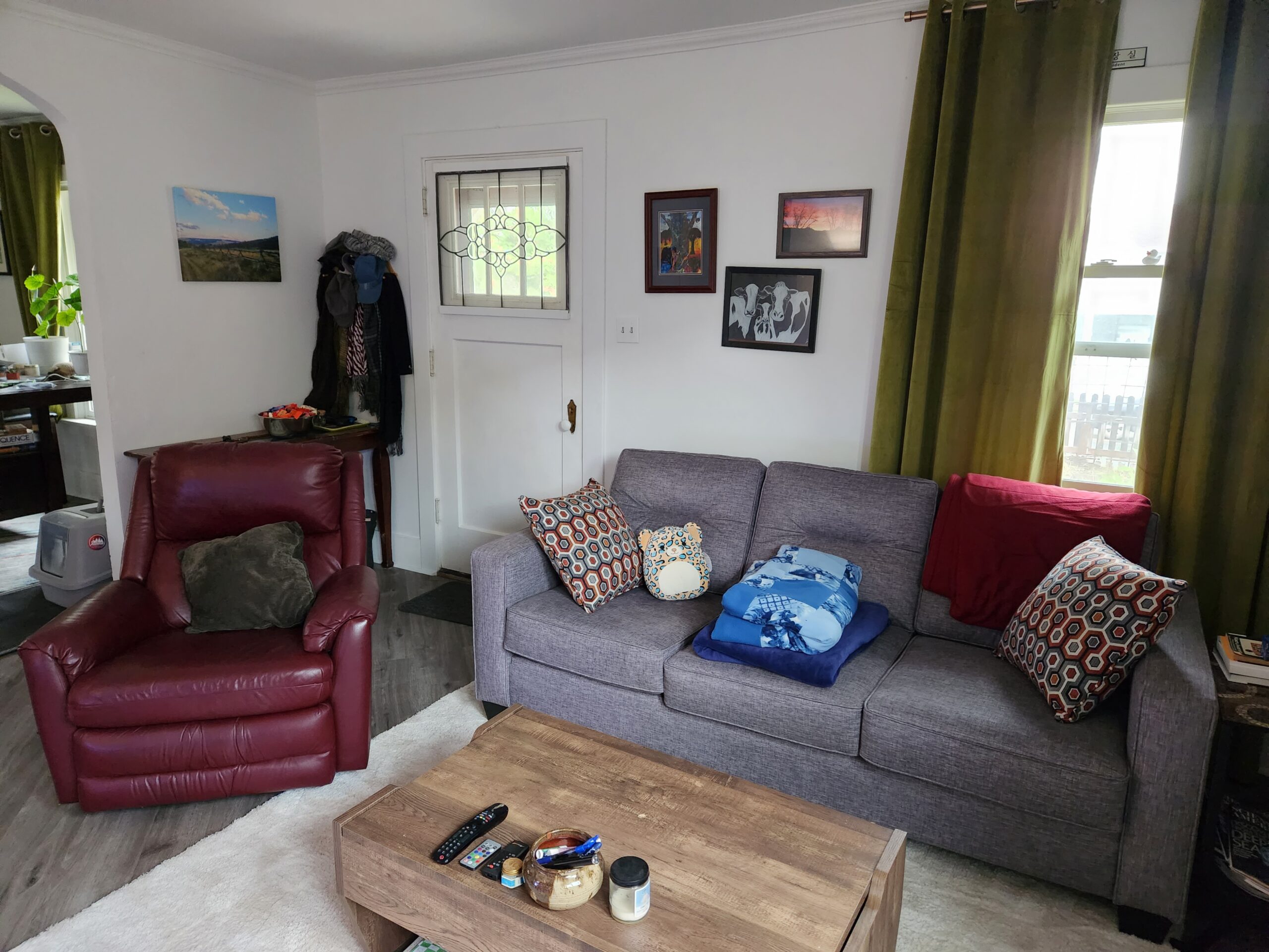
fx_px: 843
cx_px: 634
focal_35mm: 23
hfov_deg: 73.9
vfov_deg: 58.9
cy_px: 476
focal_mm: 5.4
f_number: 1.8
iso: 1000
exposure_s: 1/120
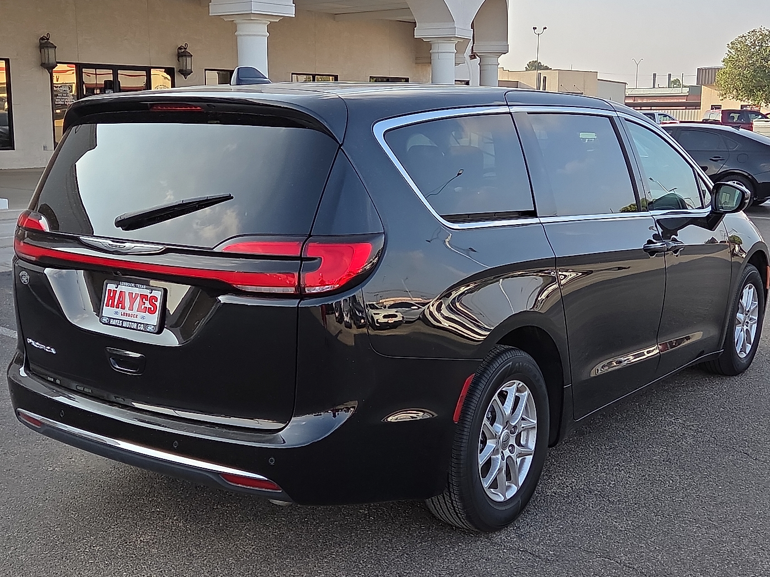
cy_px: 279
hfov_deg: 42.1
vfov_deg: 32.2
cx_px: 380
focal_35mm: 45
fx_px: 1001
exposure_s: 1/714
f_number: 1.8
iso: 25
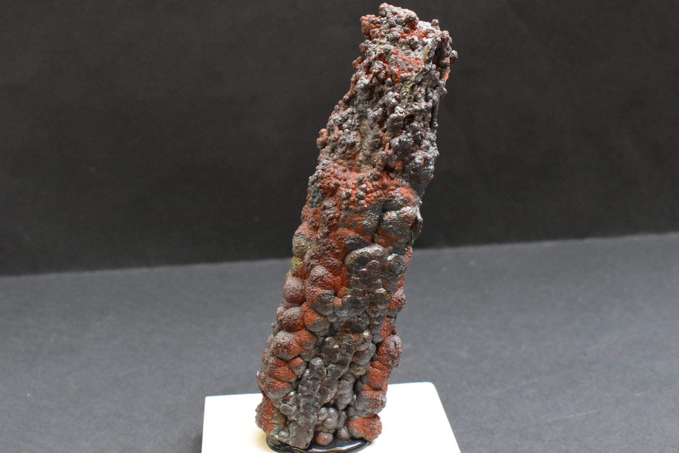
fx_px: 962
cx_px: 340
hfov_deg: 38.9
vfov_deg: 26.5
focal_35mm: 51
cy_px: 226
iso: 3200
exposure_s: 1/100
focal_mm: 34
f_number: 11
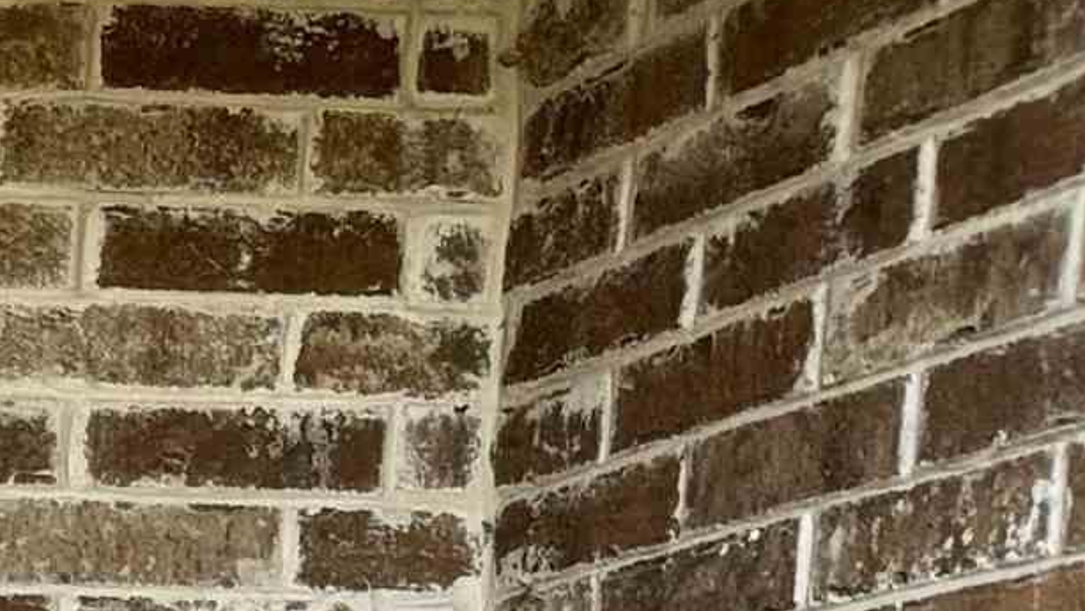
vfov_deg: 8.2
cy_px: 1649
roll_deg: -1.0
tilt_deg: -6.7
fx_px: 3769
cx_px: -1529
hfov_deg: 12.7
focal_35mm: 131
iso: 64
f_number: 1.78
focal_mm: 6.76
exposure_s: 1/124
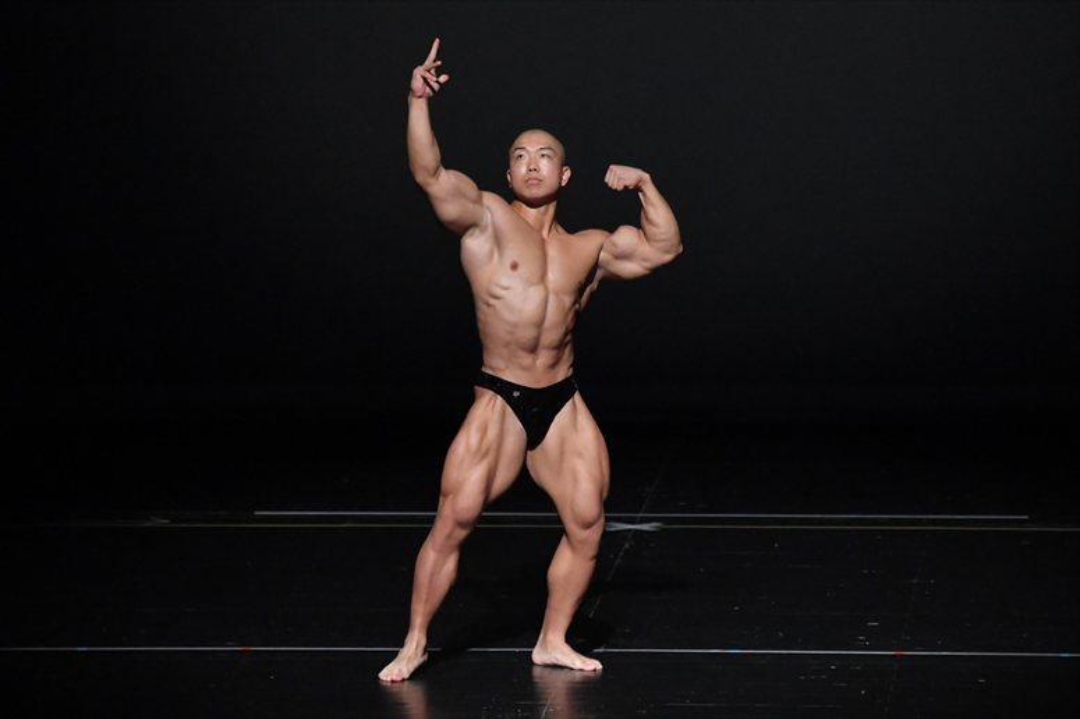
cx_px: 540
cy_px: 360
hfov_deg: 6.9
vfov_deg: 4.6
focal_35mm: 300
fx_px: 8996
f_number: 5.6
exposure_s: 1/400
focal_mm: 200
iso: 8000
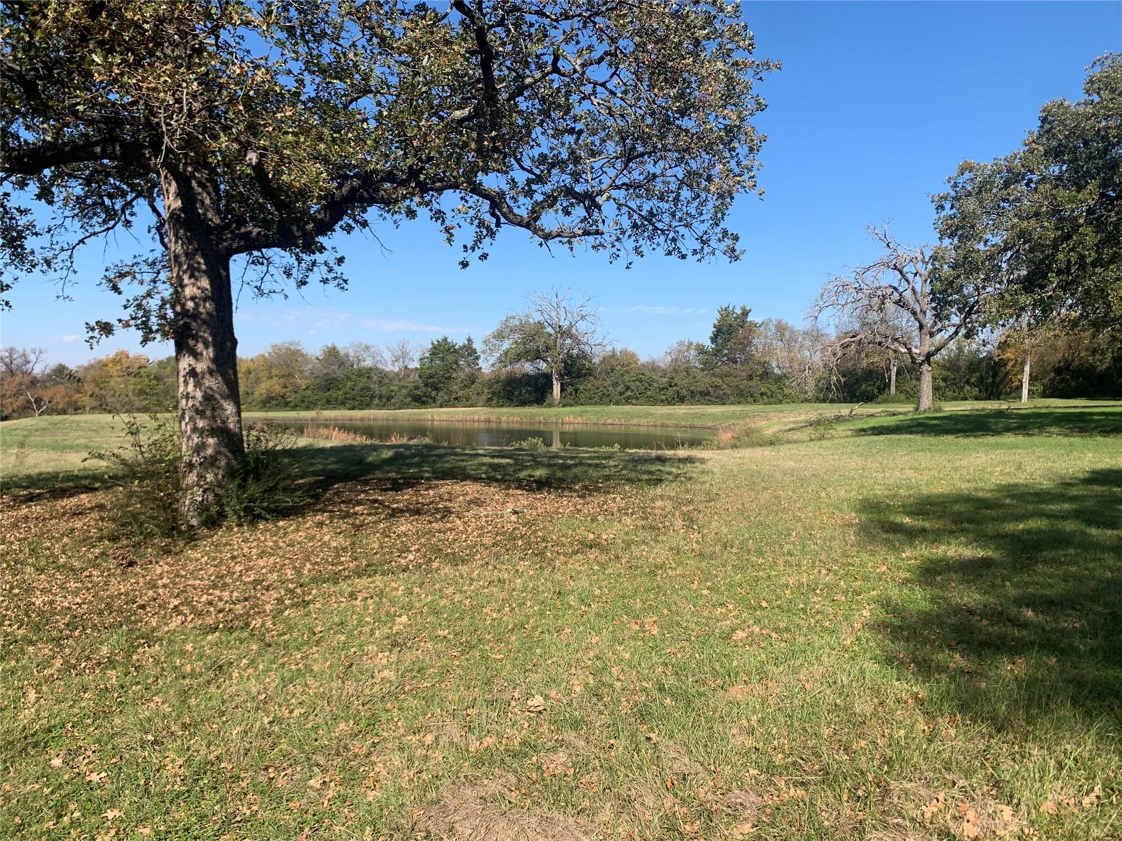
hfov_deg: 67.3
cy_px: 420
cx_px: 561
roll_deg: -0.4
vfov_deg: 53.1
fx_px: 843
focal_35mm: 26
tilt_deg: -0.3
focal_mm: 4.25
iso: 25
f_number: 1.8
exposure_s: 1/1880
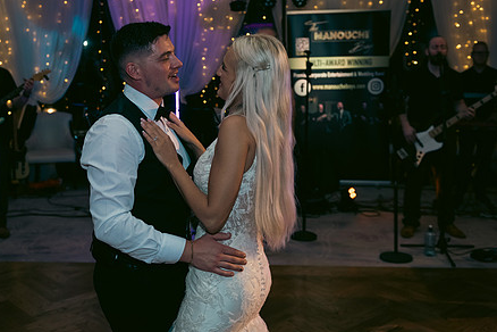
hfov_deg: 43.4
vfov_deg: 29.8
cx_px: 204
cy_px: 137
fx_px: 621
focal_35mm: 45
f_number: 3.5
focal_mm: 34
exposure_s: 1/160
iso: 640
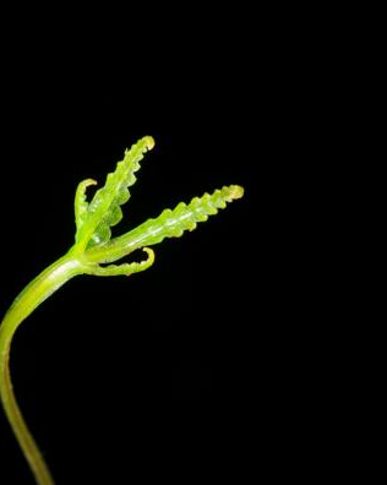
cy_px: 242
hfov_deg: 12.0
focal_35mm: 128
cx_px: 108
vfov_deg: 15.1
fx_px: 1835
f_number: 18
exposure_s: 1/60
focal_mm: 60
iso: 200
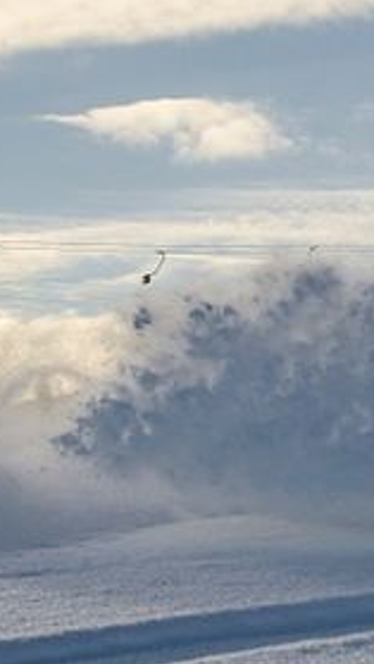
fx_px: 3114
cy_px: 306
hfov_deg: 6.8
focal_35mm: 177
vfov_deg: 12.2
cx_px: 598
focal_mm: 35
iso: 100
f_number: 4.2
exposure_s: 1/1000
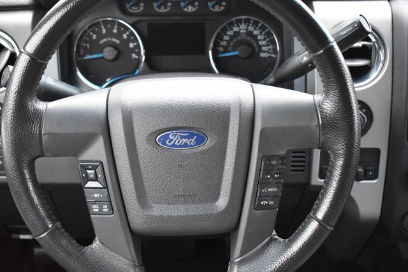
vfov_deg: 25.0
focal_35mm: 54
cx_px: 204
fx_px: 612
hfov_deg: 36.9
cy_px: 136
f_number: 4.8
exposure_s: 1/25
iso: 3200
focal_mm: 36
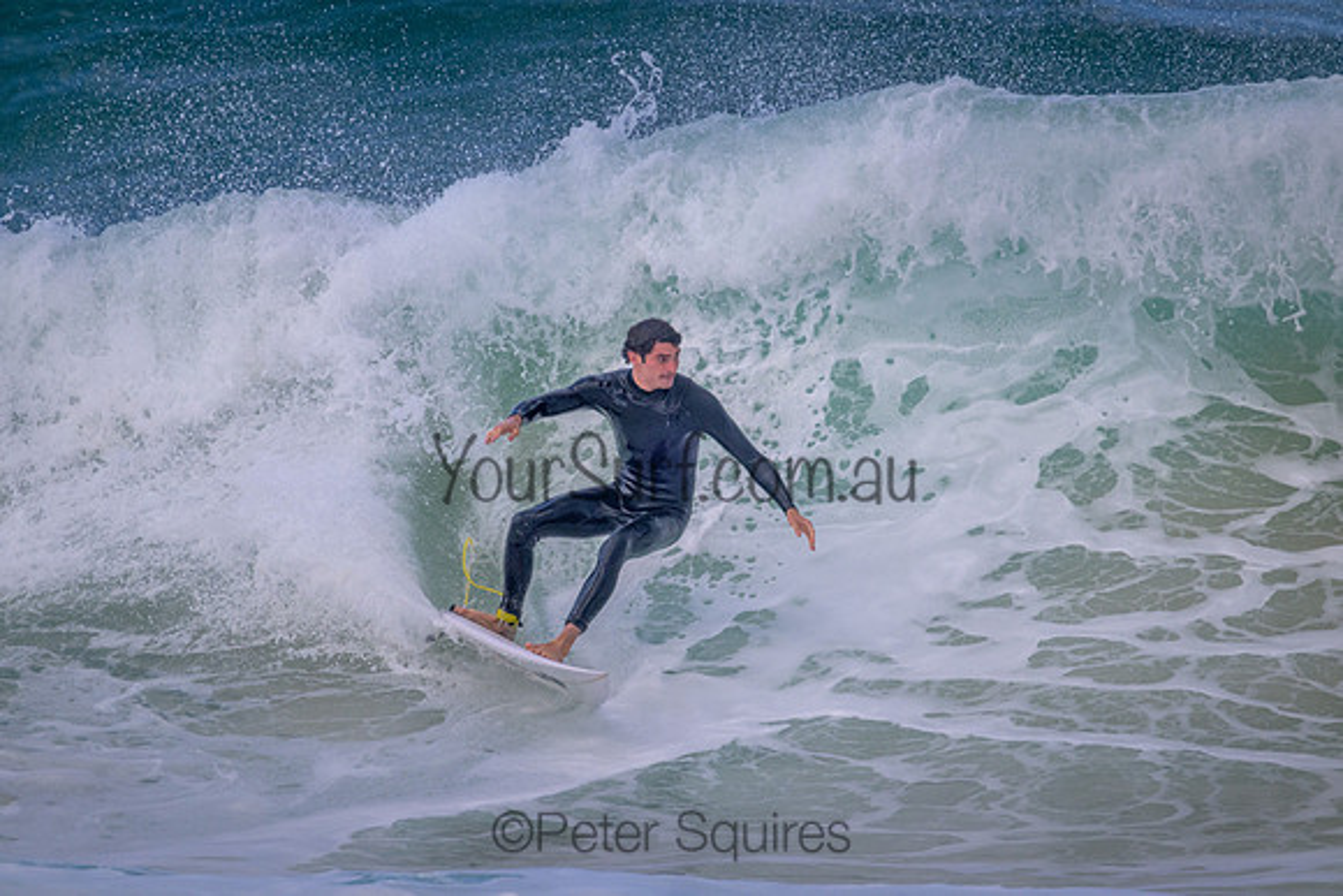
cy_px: 448
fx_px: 29850
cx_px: 672
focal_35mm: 800
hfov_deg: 2.6
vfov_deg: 1.7
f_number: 11
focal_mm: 800
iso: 1250
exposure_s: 1/1600
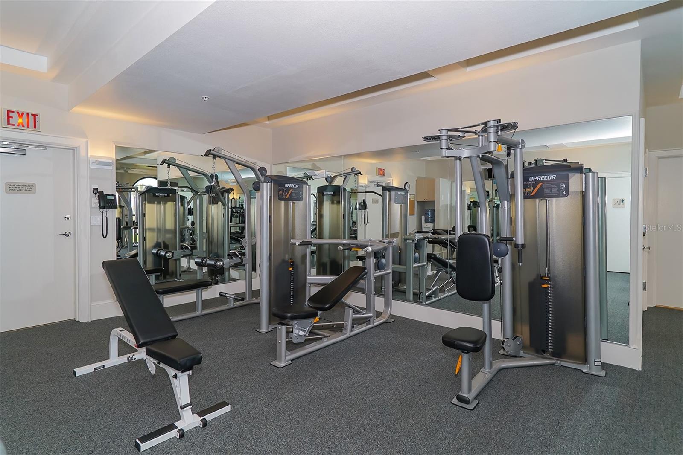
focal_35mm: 18
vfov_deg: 67.4
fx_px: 342
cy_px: 228
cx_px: 342
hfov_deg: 90.0
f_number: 9
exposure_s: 1/60
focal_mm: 18
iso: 500
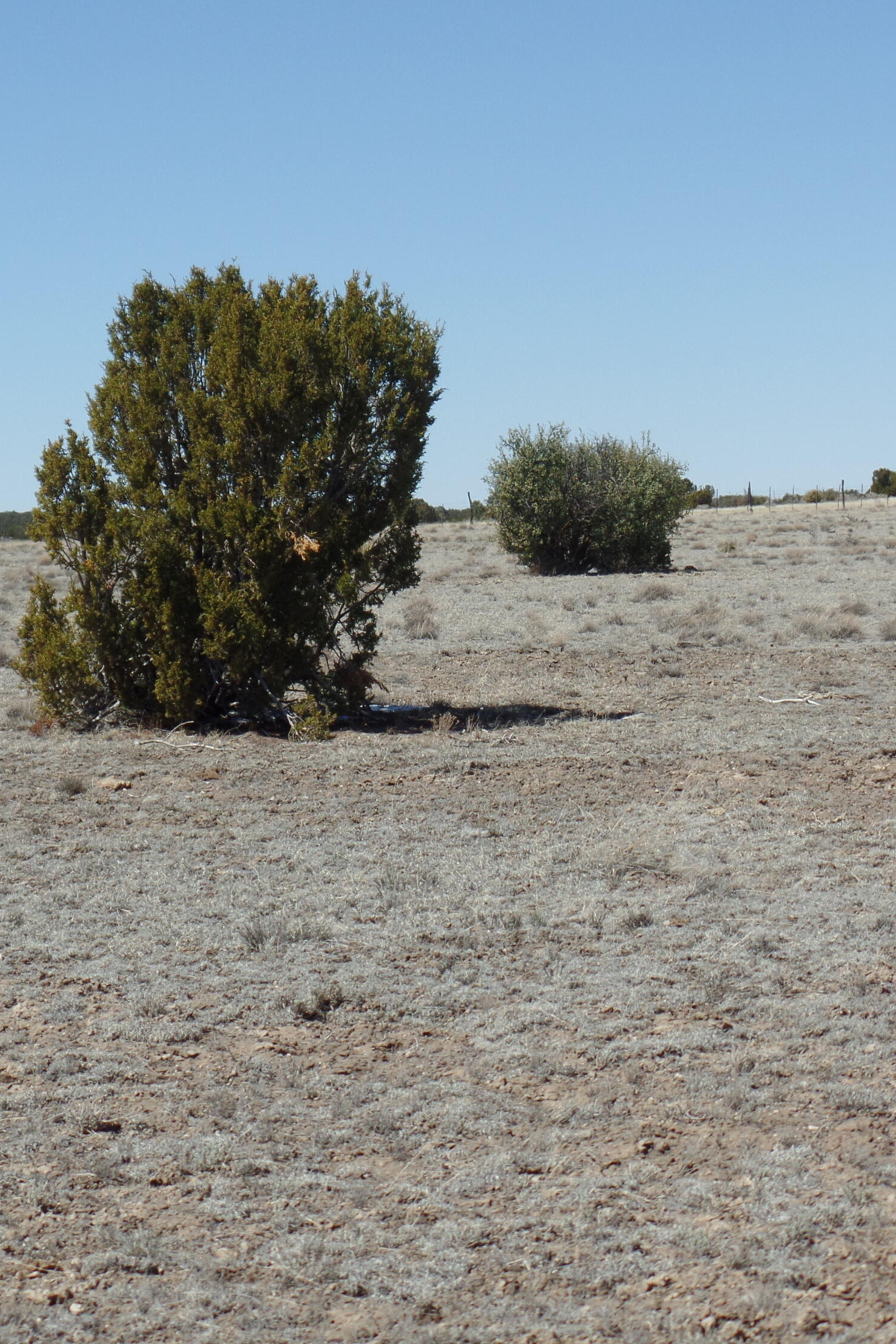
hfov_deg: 12.6
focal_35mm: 109
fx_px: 4068
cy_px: 667
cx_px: 453
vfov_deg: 18.8
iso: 80
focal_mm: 13.9
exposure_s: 1/1000
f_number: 3.8
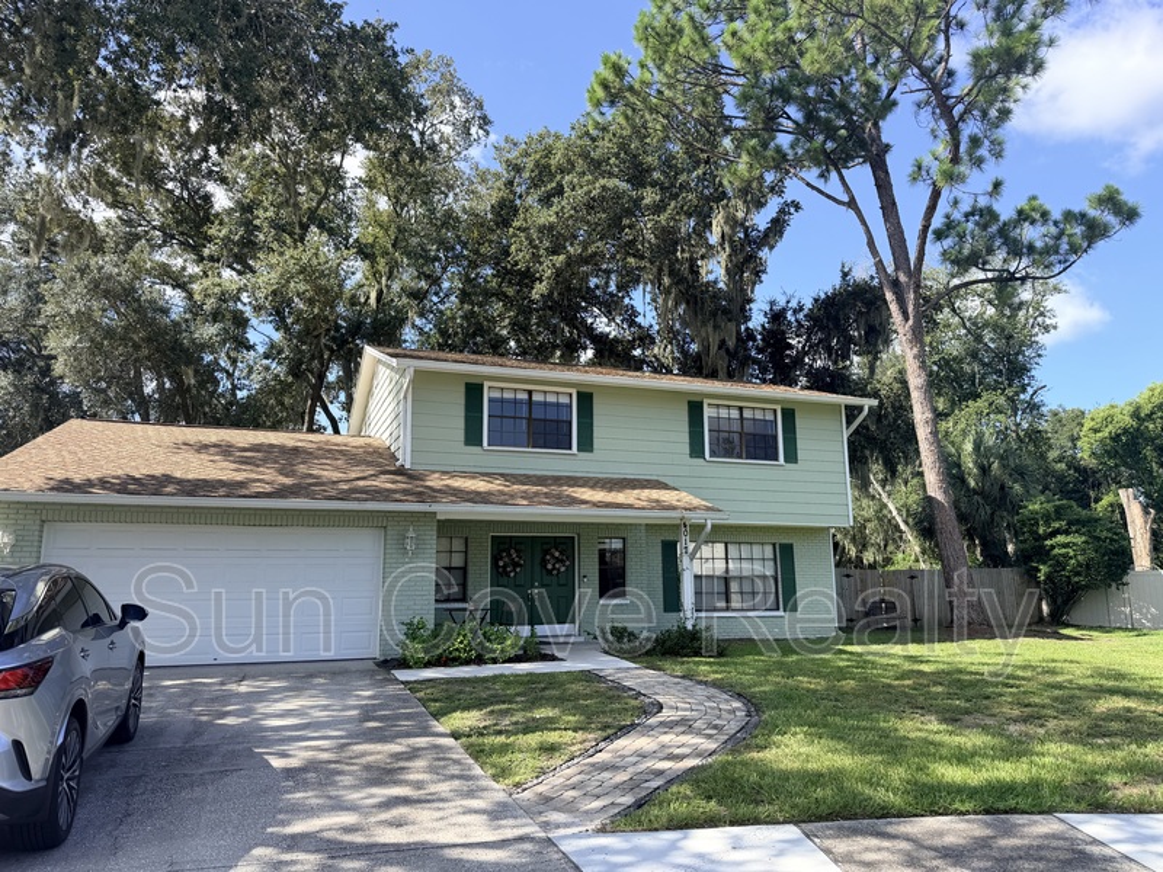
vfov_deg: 56.8
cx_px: 582
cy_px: 436
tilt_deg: +12.5
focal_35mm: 24
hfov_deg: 71.6
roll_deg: -0.2
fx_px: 806
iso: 80
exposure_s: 1/1855
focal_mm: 6.76
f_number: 1.78
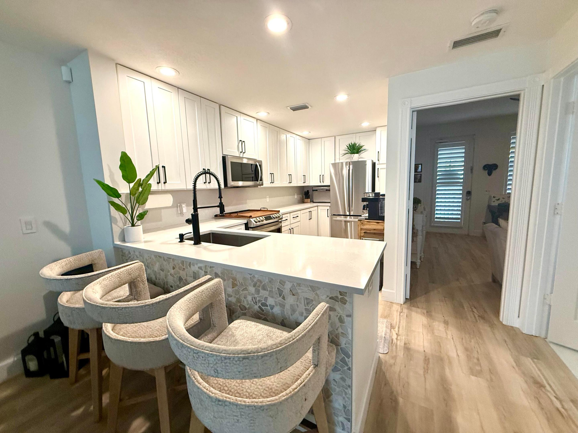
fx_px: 234
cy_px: 216
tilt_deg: -7.3
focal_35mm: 14
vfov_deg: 85.7
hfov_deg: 102.1
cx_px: 289
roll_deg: +1.6
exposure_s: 1/120
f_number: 2.2
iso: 200
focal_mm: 2.22
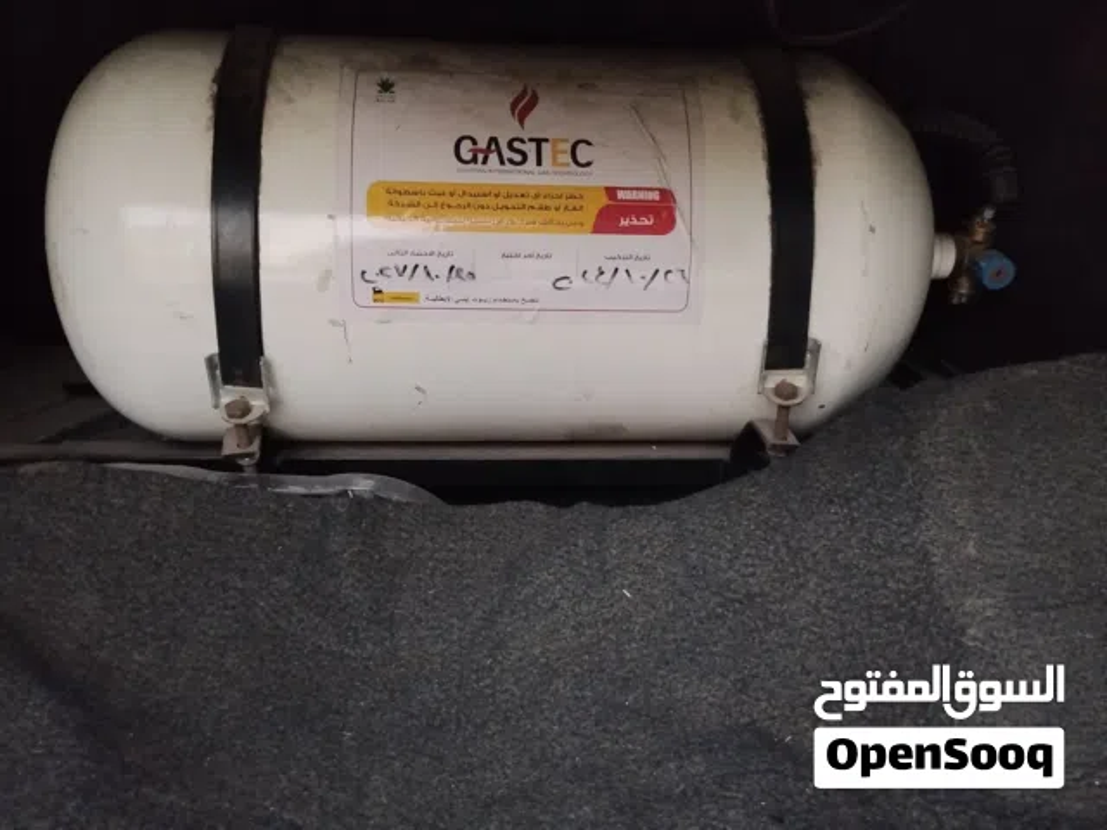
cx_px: 554
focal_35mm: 29
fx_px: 927
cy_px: 415
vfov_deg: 48.2
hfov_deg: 61.7
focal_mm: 4.22
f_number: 1.8
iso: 640
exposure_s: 1/20
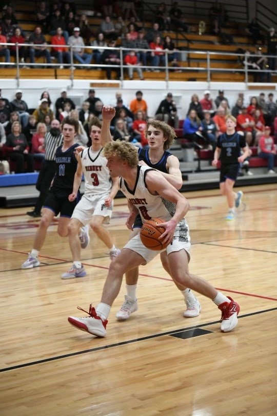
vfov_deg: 28.8
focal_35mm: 70
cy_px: 208
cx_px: 138
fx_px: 808
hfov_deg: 19.5
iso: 14400
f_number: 2.8
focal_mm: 70
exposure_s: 1/2500
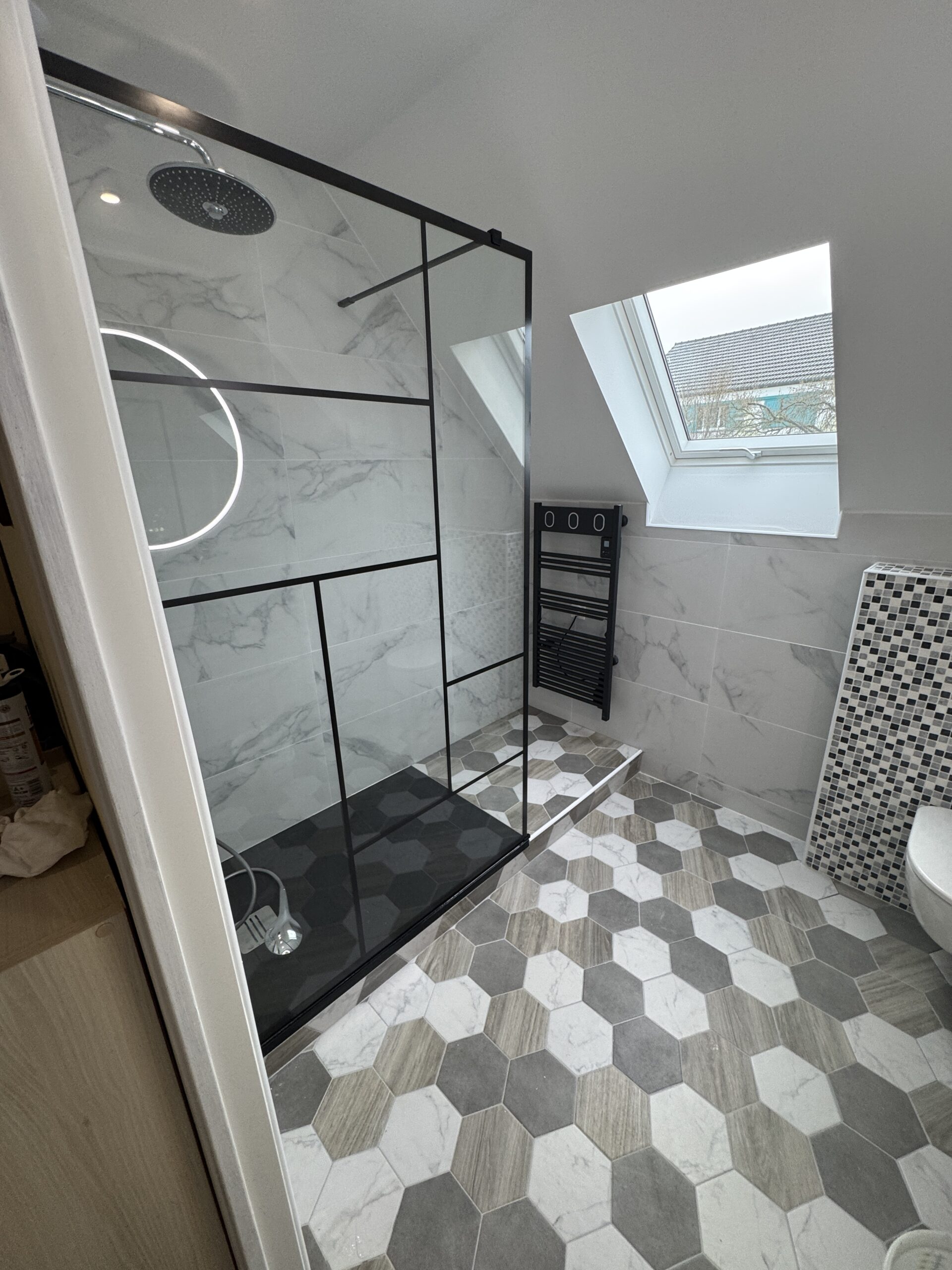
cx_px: 476
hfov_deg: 85.7
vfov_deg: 102.1
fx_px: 513
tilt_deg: -18.4
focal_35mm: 14
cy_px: 635
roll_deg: +1.3
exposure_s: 1/100
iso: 125
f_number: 2.2
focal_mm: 2.22
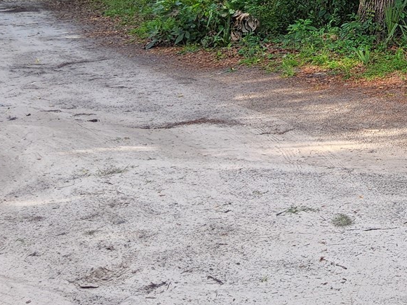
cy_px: -29
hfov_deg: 25.9
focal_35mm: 69
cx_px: 453
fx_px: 811
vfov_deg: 20.3
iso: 50
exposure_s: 1/120
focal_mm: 3.08
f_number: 2
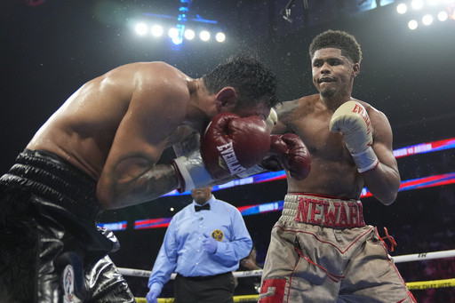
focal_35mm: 32
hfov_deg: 58.7
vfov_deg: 41.1
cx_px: 228
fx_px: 404
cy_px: 152
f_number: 2.8
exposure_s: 1/2000
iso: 6400
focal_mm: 32
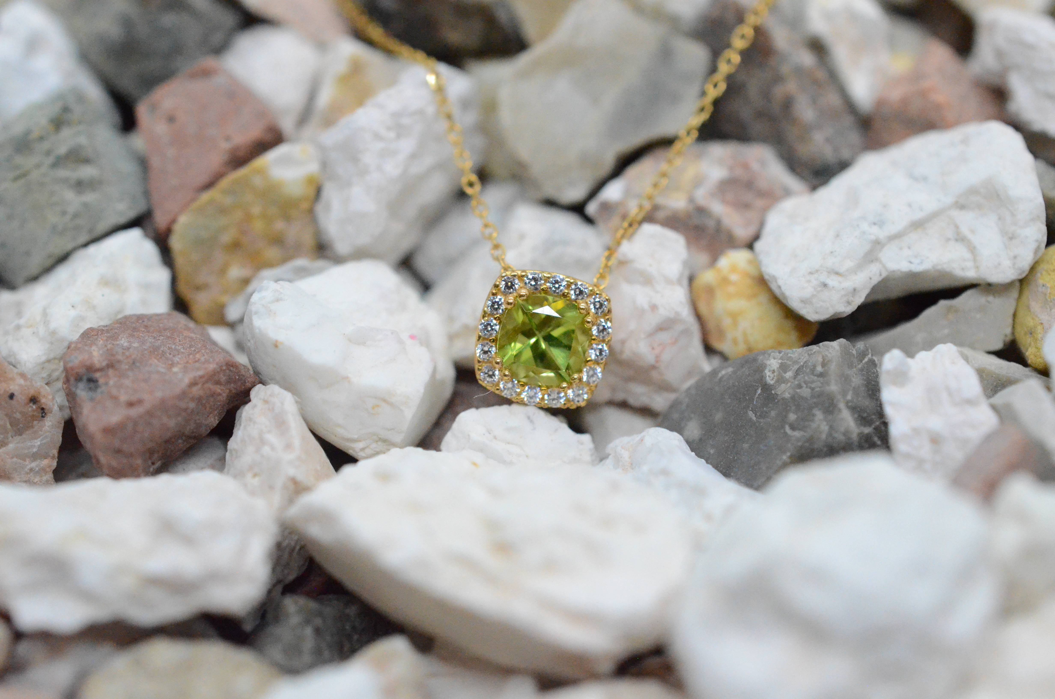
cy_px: 350
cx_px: 528
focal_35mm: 60
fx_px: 1755
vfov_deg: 22.5
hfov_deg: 33.5
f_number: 6.3
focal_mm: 40
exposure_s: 1/2500
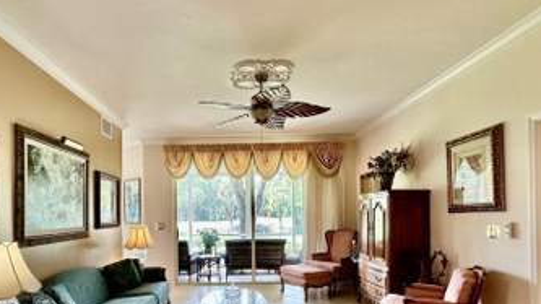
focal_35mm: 22
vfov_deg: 50.0
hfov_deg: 80.6
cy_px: 215
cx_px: 226
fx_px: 315
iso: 160
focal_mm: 2.22
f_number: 2.2
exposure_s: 1/120
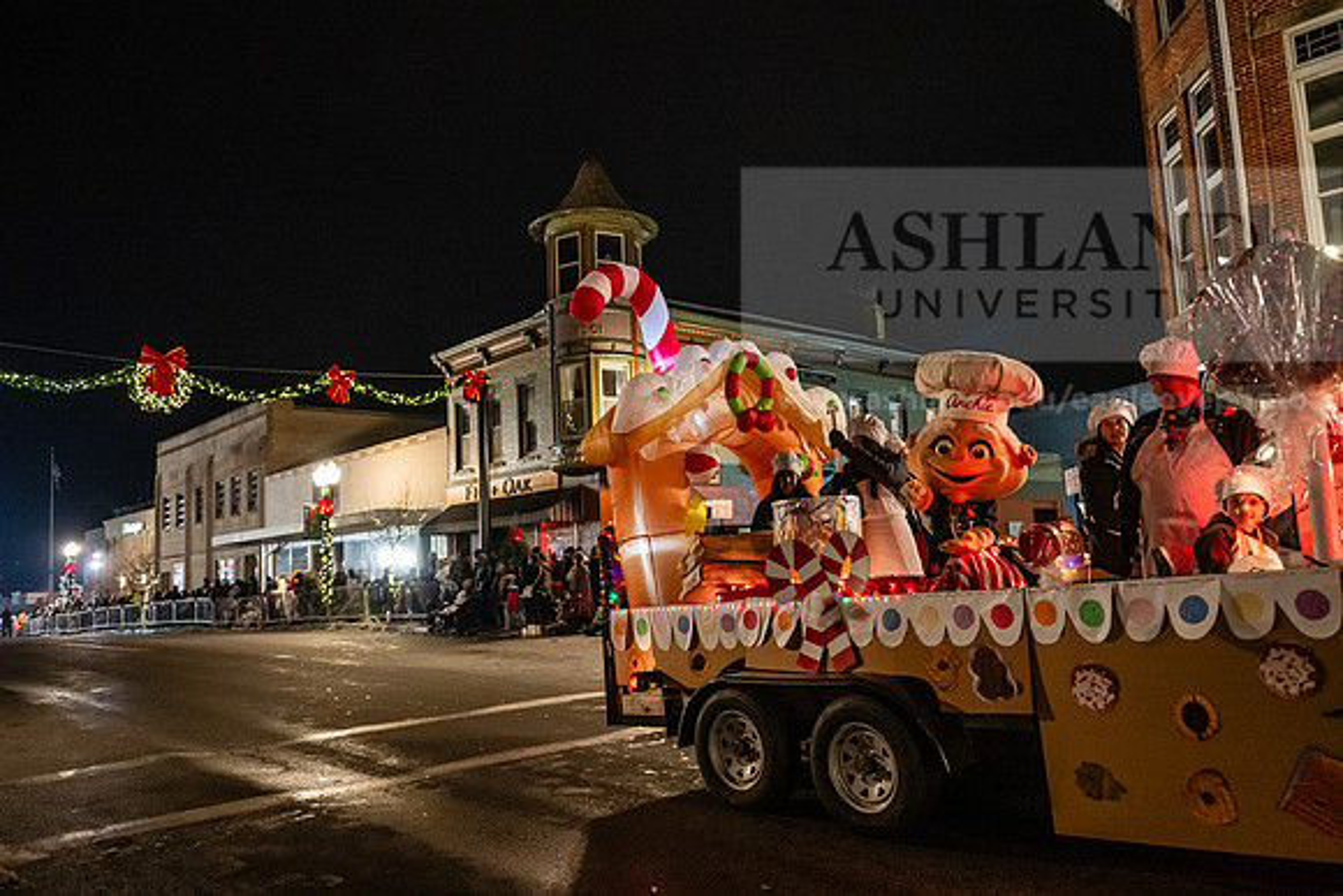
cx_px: 672
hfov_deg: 65.5
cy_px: 448
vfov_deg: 46.4
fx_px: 1045
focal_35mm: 28
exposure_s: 1/200
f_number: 2.8
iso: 5000
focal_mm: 28
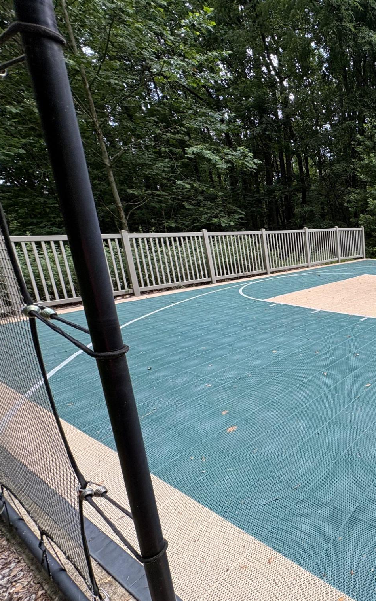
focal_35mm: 20
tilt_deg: -12.4
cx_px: 404
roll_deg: +0.3
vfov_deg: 85.1
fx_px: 328
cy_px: 303
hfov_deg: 46.1
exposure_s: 1/186
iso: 40
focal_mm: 2.22
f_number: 2.2
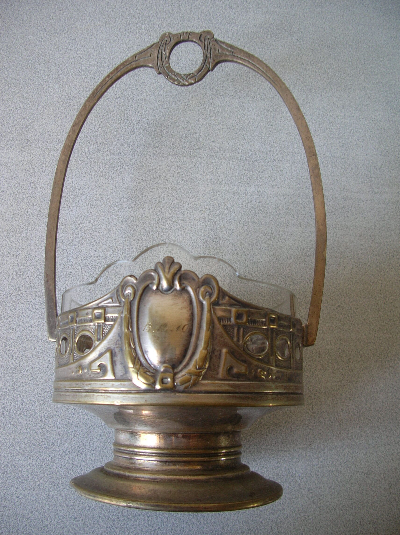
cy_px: 268
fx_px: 540
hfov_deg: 40.6
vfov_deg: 52.7
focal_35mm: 35
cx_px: 200
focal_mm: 5.8
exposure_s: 1/13.2
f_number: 2.8
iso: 50
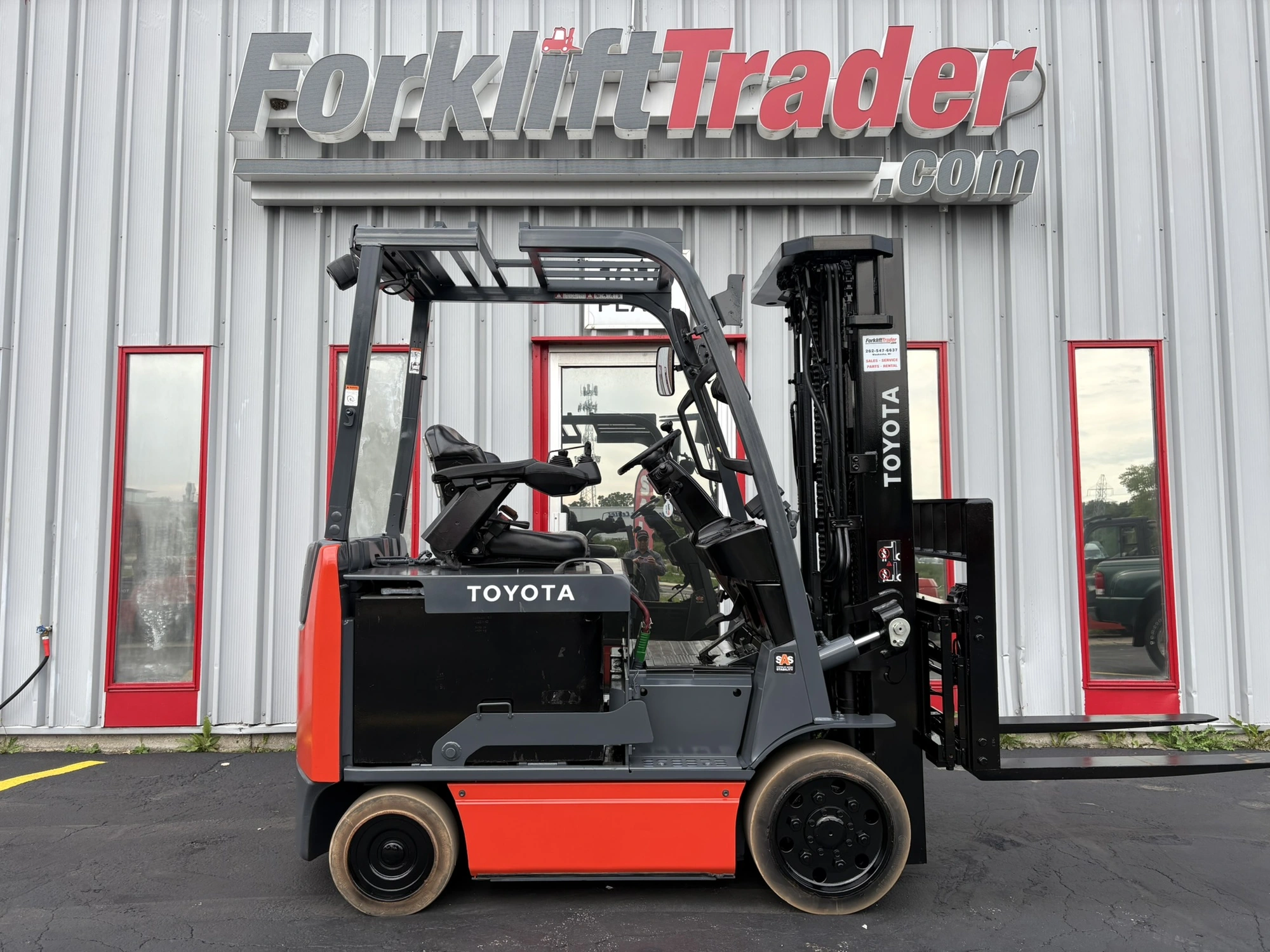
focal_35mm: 26
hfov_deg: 67.3
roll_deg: +0.6
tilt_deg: +4.6
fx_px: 954
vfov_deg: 53.1
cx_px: 635
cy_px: 476
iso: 50
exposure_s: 1/756
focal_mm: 5.96
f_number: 1.6
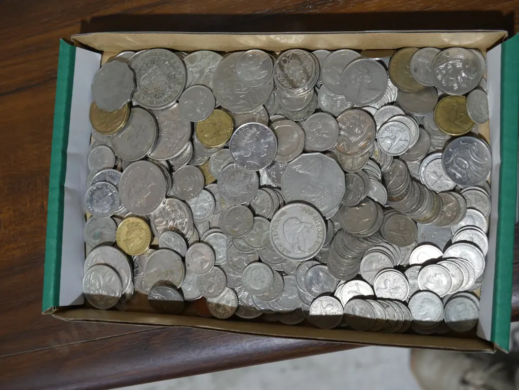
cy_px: 195
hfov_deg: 38.2
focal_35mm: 50
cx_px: 260
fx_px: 750
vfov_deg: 29.1
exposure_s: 1/60
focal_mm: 25
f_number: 5.3
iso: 500
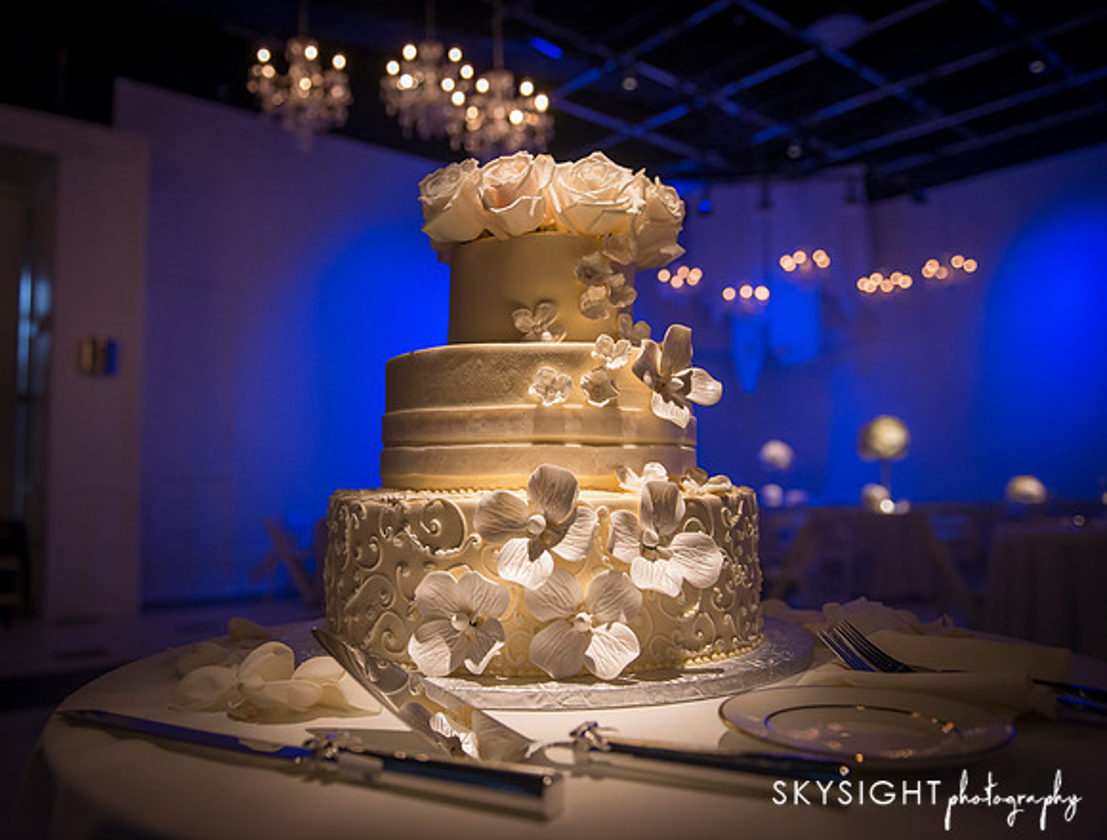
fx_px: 915
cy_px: 418
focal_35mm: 28
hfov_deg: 62.3
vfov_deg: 49.3
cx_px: 525
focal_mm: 26
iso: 1250
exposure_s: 1/250
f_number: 3.2
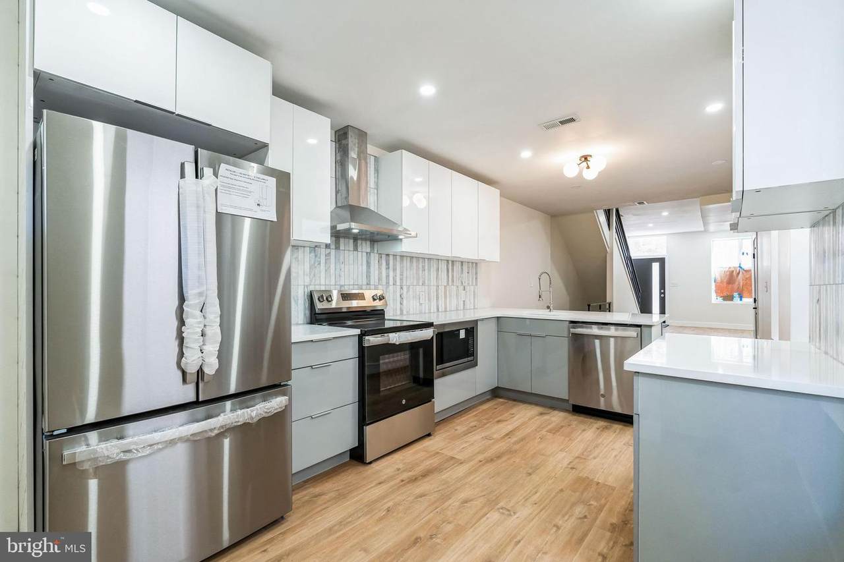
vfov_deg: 72.0
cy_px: 281
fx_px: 387
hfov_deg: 95.0
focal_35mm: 16
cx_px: 422
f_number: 5.6
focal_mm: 16.5
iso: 640
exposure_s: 1/60
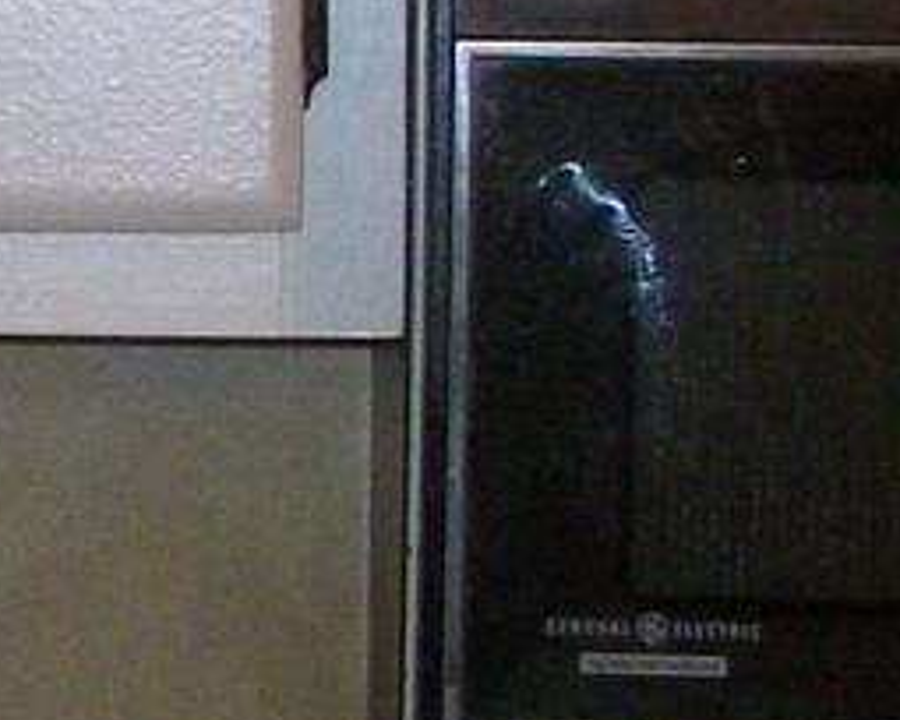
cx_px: -1242
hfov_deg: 7.2
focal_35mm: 251
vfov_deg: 6.1
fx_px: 6686
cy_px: -18
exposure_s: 1/60
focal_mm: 5.7
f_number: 2.9
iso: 160
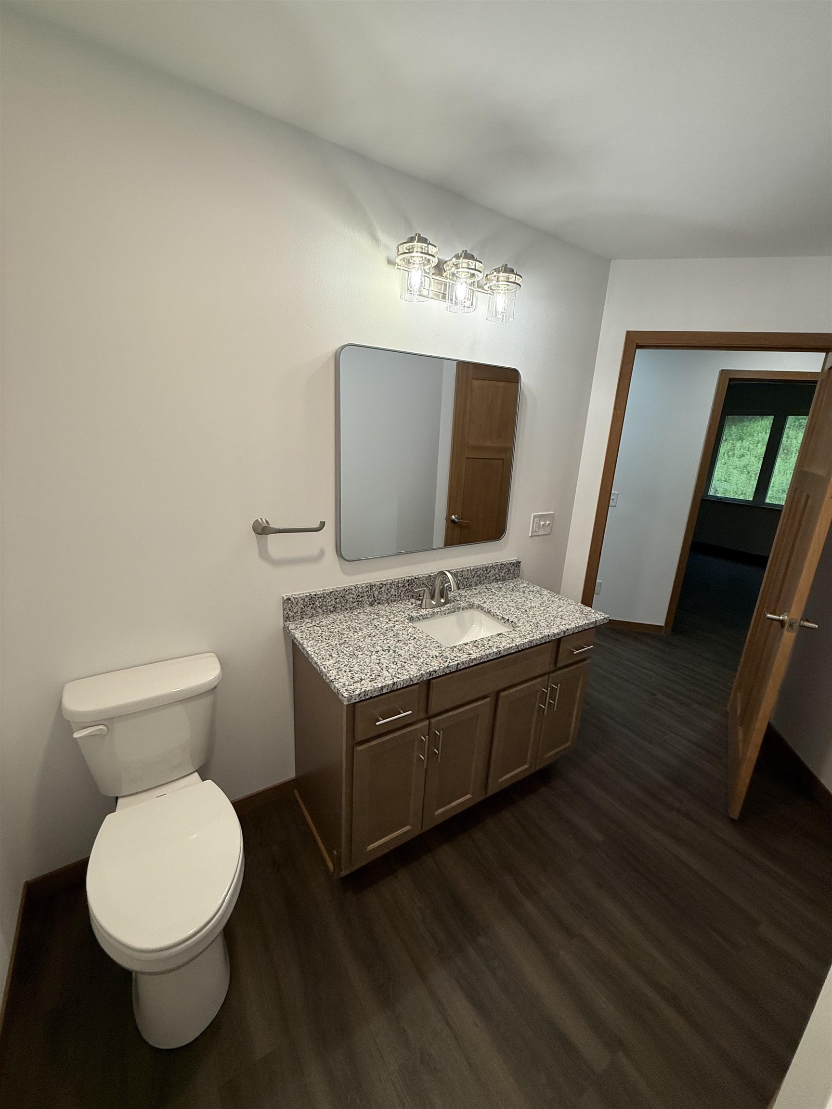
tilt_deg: -15.1
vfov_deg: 102.1
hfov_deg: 85.7
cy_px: 554
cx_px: 416
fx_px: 449
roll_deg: -3.6
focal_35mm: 14
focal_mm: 2.22
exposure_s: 1/120
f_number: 2.2
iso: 200
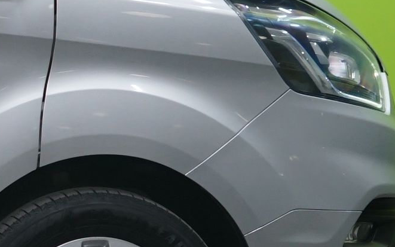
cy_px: 71
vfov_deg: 7.2
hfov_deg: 9.8
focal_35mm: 182
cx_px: -619
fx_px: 1959
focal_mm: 30
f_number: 5.6
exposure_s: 1/25
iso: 800
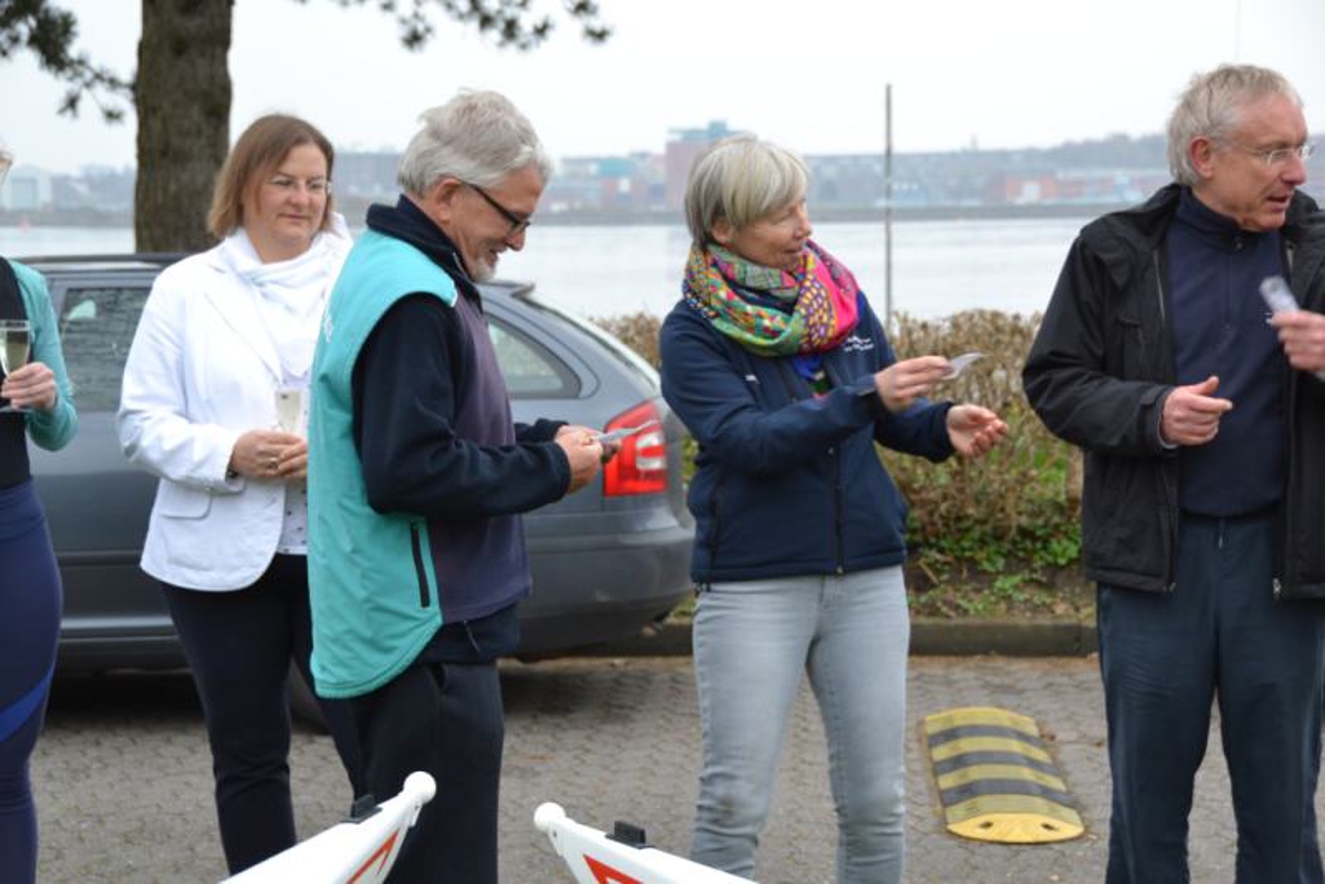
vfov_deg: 16.6
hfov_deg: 24.6
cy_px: 442
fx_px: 3037
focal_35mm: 82
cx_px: 662
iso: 200
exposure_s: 1/125
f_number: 5.6
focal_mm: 55
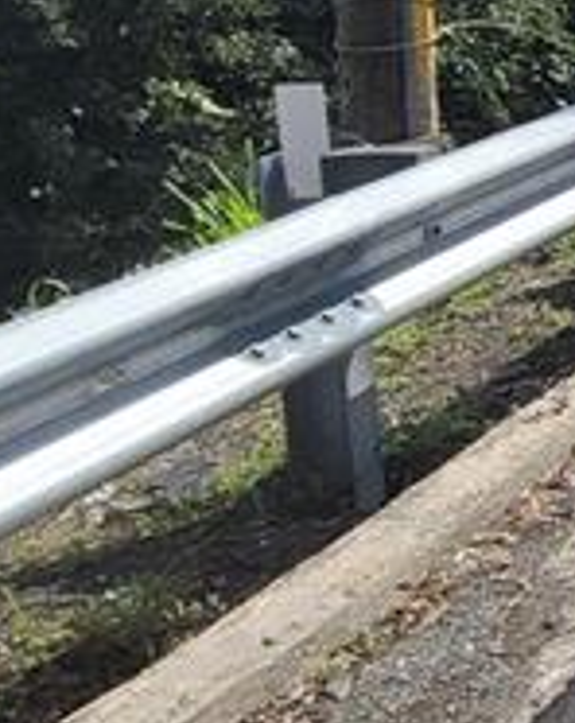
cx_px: 1379
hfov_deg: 14.4
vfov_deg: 25.9
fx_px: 1494
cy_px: 16
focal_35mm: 70
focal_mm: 2.2
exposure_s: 1/2210
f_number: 2.2
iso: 64
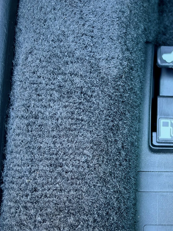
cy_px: 142
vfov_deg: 33.1
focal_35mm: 58
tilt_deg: -82.4
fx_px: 386
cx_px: 180
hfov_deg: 23.9
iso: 500
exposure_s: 1/60
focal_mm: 6.93
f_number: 1.8
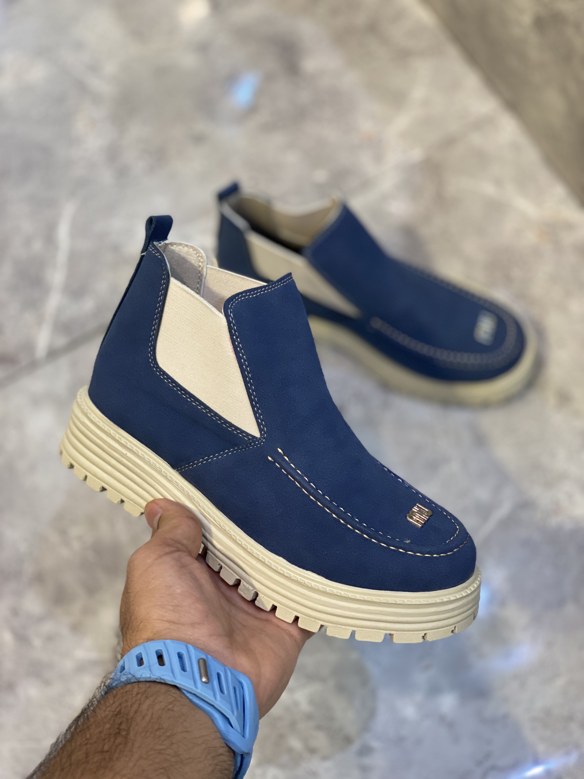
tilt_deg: -68.0
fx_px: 1170
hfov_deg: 28.0
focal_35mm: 52
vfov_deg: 36.8
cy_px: 390
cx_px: 292
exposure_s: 1/100
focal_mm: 6
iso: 125
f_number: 2
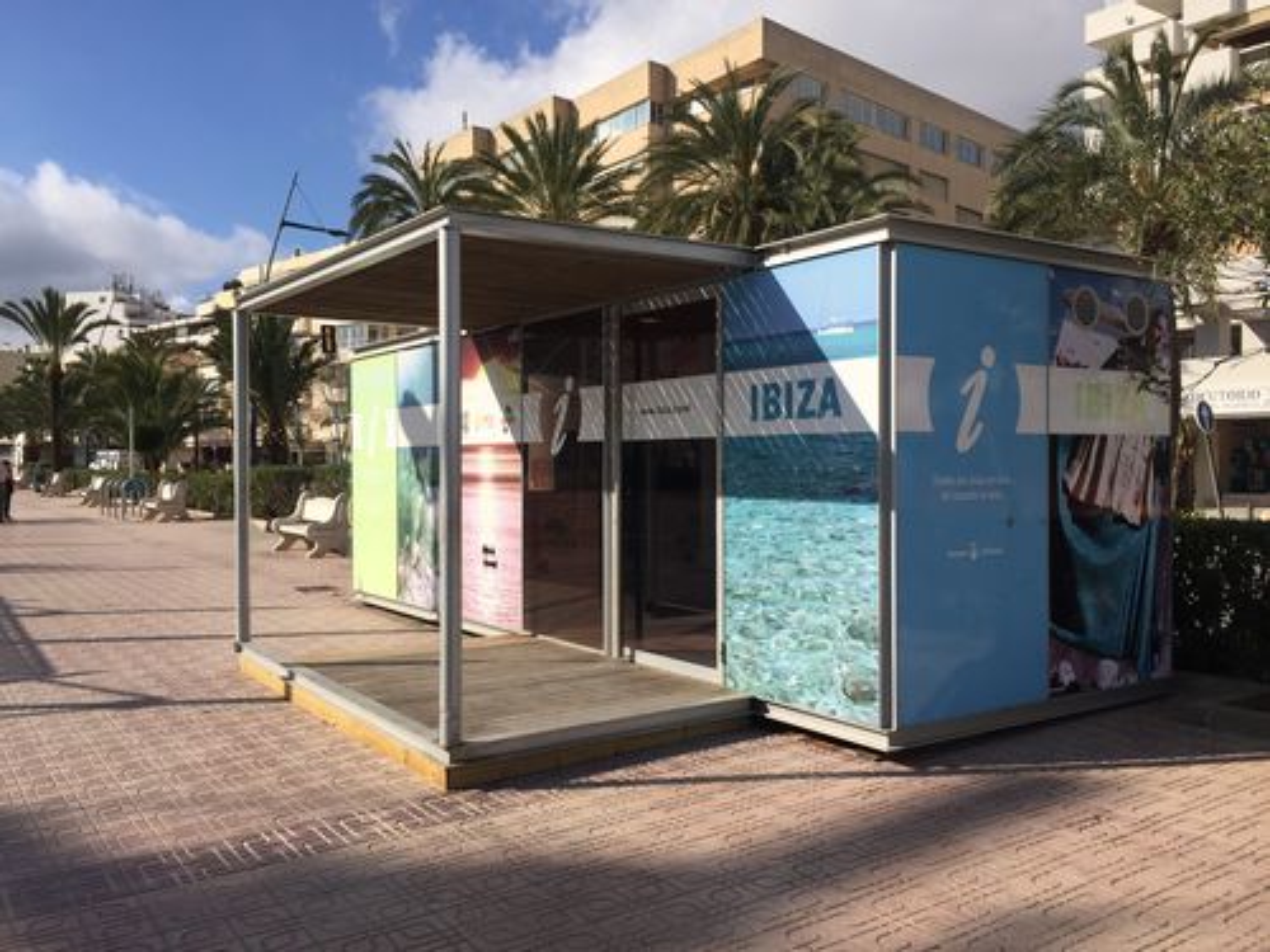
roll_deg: +0.6
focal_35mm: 29
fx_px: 1064
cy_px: 476
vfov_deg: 48.2
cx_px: 635
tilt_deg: +0.0
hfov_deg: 61.7
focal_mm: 4.15
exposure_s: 1/2639
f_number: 2.2
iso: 32
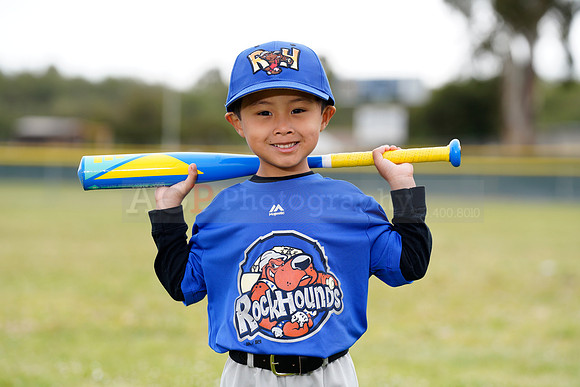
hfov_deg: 14.0
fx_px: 2369
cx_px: 290
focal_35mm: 147
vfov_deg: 9.3
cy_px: 194
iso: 100
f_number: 4.5
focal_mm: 147
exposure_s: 1/250
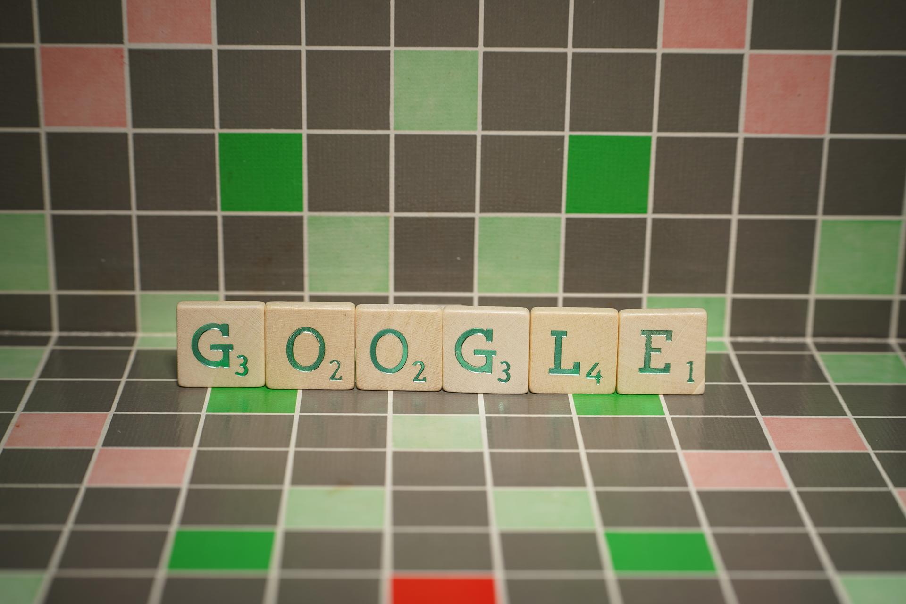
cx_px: 453
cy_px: 302
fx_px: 1963
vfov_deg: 17.5
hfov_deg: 26.0
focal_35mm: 78
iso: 100
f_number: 7.1
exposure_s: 1/250
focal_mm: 78
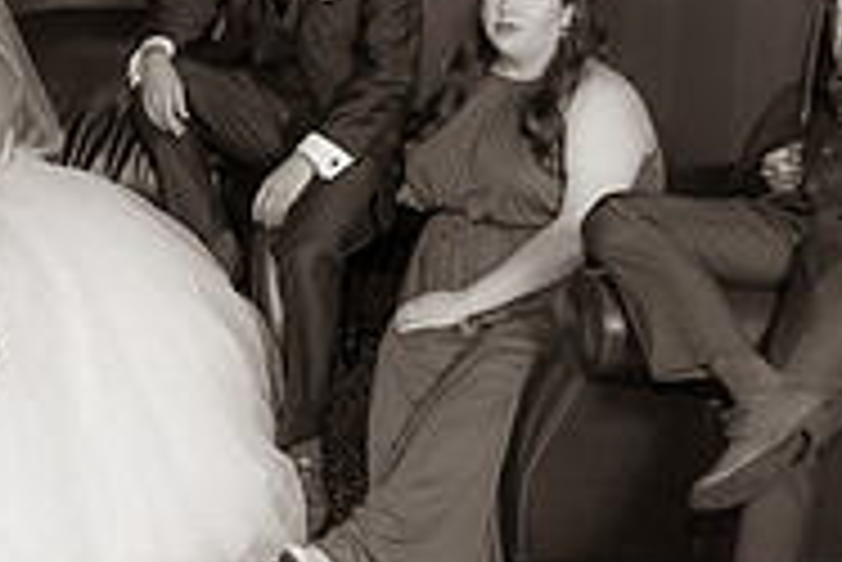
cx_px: -208
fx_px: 1849
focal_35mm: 79
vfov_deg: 17.0
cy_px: 44
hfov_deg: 23.2
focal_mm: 24
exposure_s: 1/45
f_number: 4.8
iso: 400
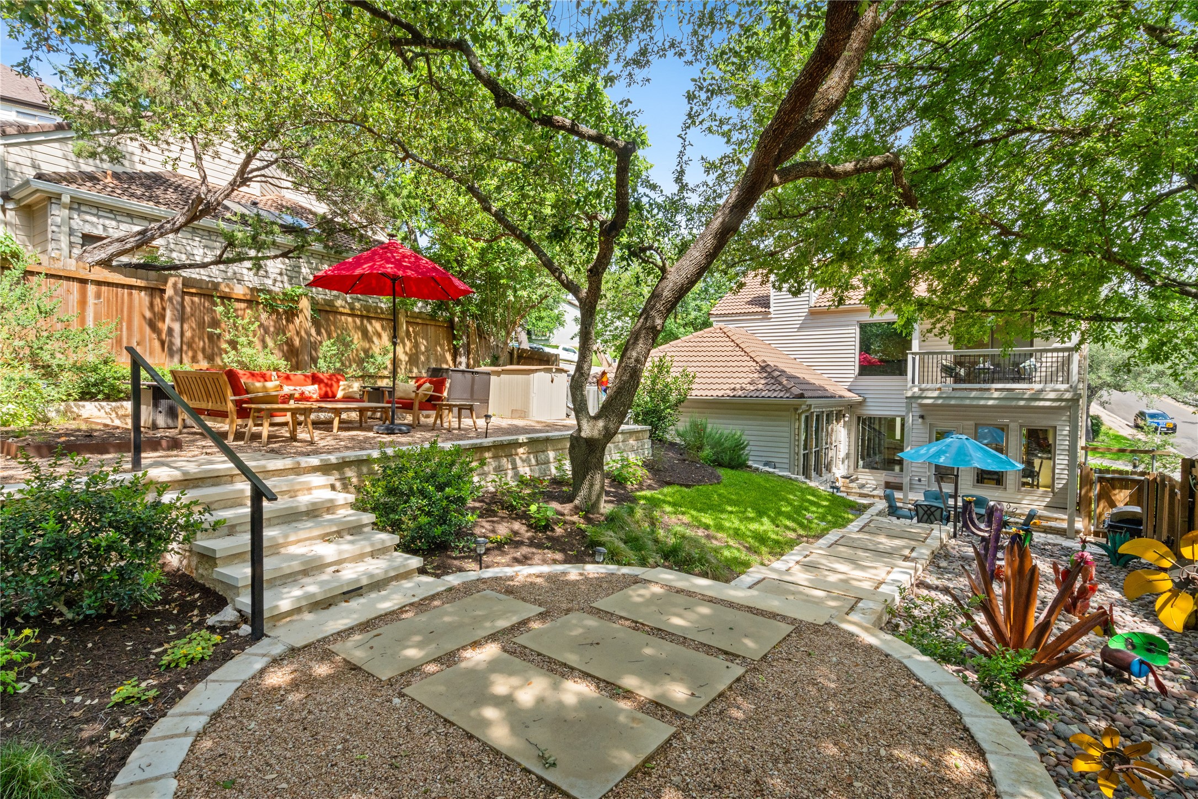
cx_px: 599
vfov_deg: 70.4
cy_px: 400
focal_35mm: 17
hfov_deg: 93.3
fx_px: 566
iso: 800
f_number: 14
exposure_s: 1/160
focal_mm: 17
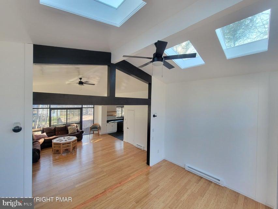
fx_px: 104
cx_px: 139
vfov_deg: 89.9
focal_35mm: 13
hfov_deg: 106.2
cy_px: 104
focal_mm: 2.2
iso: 64
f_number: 2.2
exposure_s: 1/50
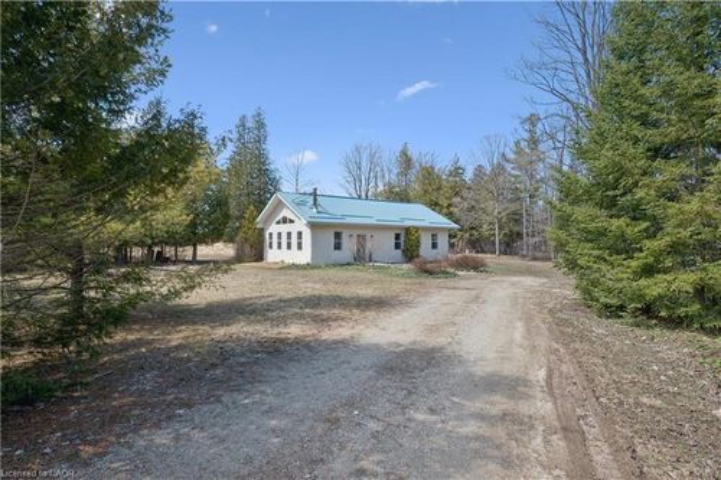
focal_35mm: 18
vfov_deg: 65.9
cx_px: 360
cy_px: 240
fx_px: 370
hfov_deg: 88.5
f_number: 16
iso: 200
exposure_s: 1/125
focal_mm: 18.5
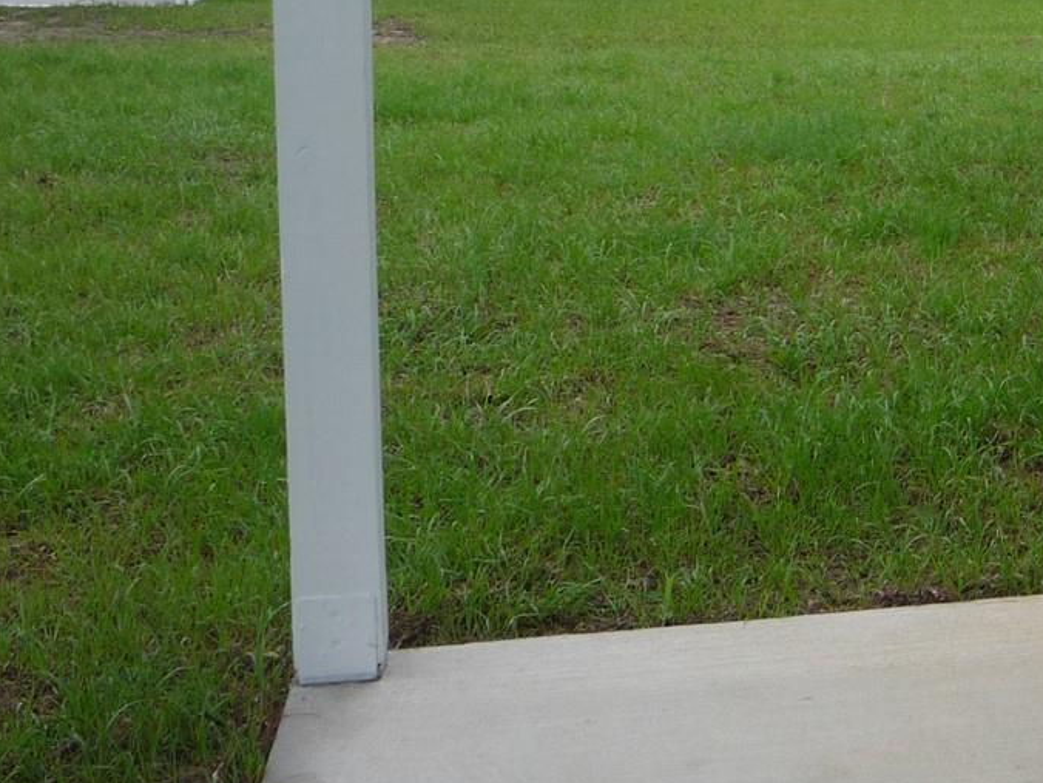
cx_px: 1205
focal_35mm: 71
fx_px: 2139
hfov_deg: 25.1
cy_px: 122
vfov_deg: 20.4
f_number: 4
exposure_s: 1/400
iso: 100
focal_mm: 5.2
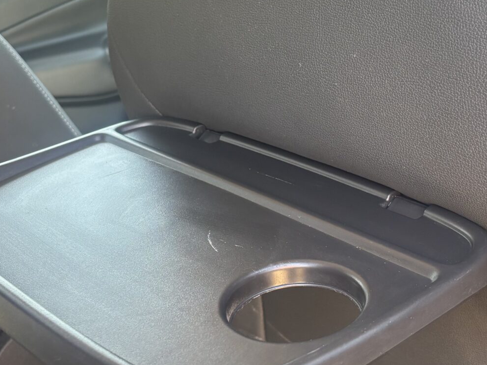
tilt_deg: -17.4
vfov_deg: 21.9
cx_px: 212
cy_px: 167
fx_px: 943
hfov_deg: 28.9
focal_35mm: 67
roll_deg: +4.8
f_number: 1.6
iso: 125
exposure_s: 1/121
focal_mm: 5.96
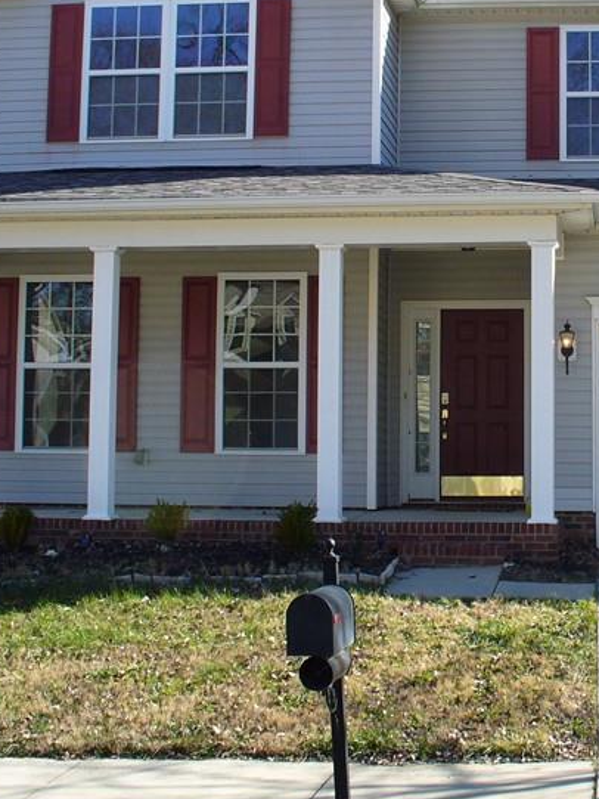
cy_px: 245
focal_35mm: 70
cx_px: 568
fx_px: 1614
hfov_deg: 20.5
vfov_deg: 27.5
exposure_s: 1/160
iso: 80
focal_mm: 6.1
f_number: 5.6
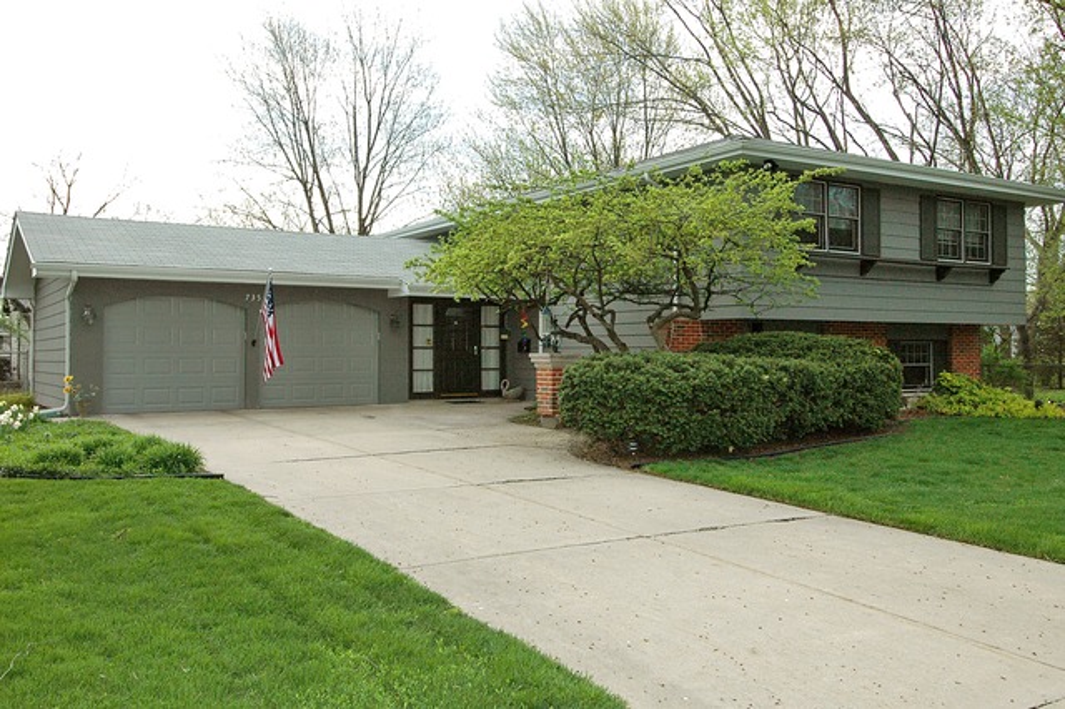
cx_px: 532
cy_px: 354
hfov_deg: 64.6
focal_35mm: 28
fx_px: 843
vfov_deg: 45.6
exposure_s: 1/500
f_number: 10
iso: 800
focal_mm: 19
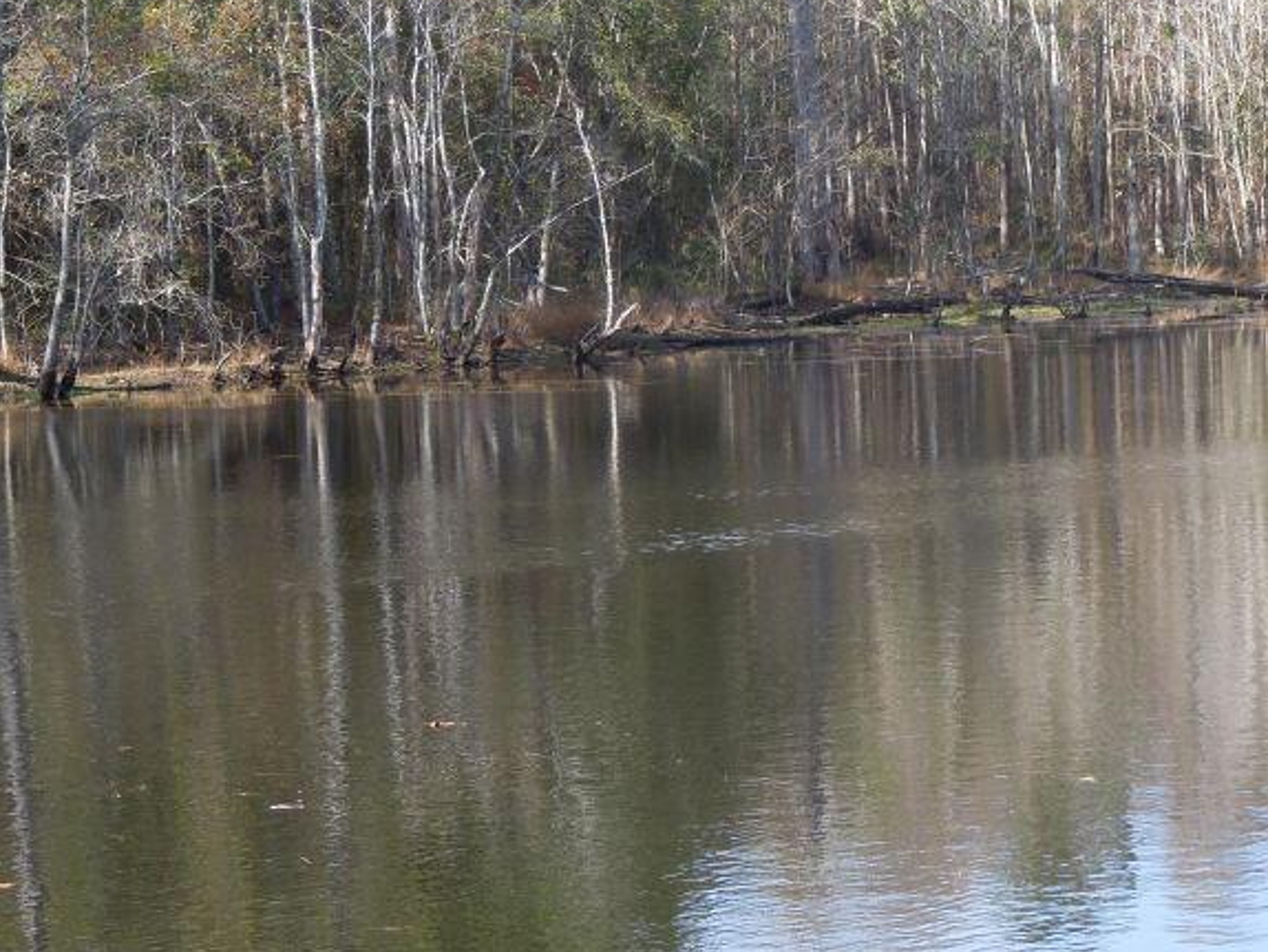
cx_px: 917
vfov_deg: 12.0
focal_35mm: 123
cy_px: 214
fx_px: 4507
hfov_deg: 16.0
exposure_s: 1/160
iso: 100
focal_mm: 12.5
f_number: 4.4
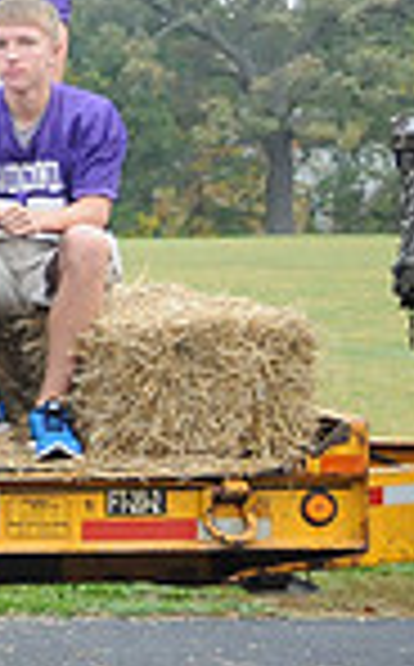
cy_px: 142
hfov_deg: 8.3
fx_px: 2392
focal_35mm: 132
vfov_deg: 15.8
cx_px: -850
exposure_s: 1/500
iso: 1250
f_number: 3.8
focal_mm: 22
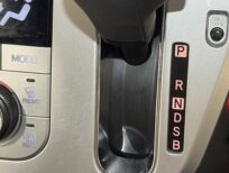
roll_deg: +3.7
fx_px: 590
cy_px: 52
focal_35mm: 89
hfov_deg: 21.9
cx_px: 143
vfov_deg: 16.6
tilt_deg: -35.9
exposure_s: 1/33
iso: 250
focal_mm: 5.96
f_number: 1.6
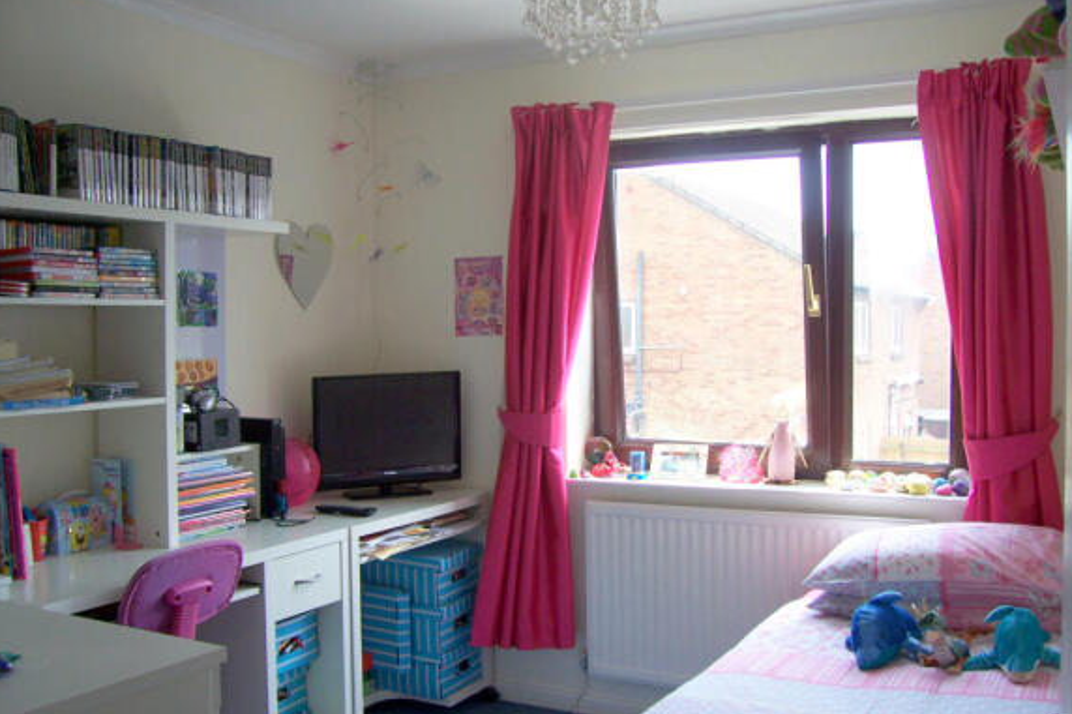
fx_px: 1072
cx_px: 540
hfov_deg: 53.1
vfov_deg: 36.8
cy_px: 344
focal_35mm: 36
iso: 80
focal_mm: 5.6
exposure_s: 1/160
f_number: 2.7
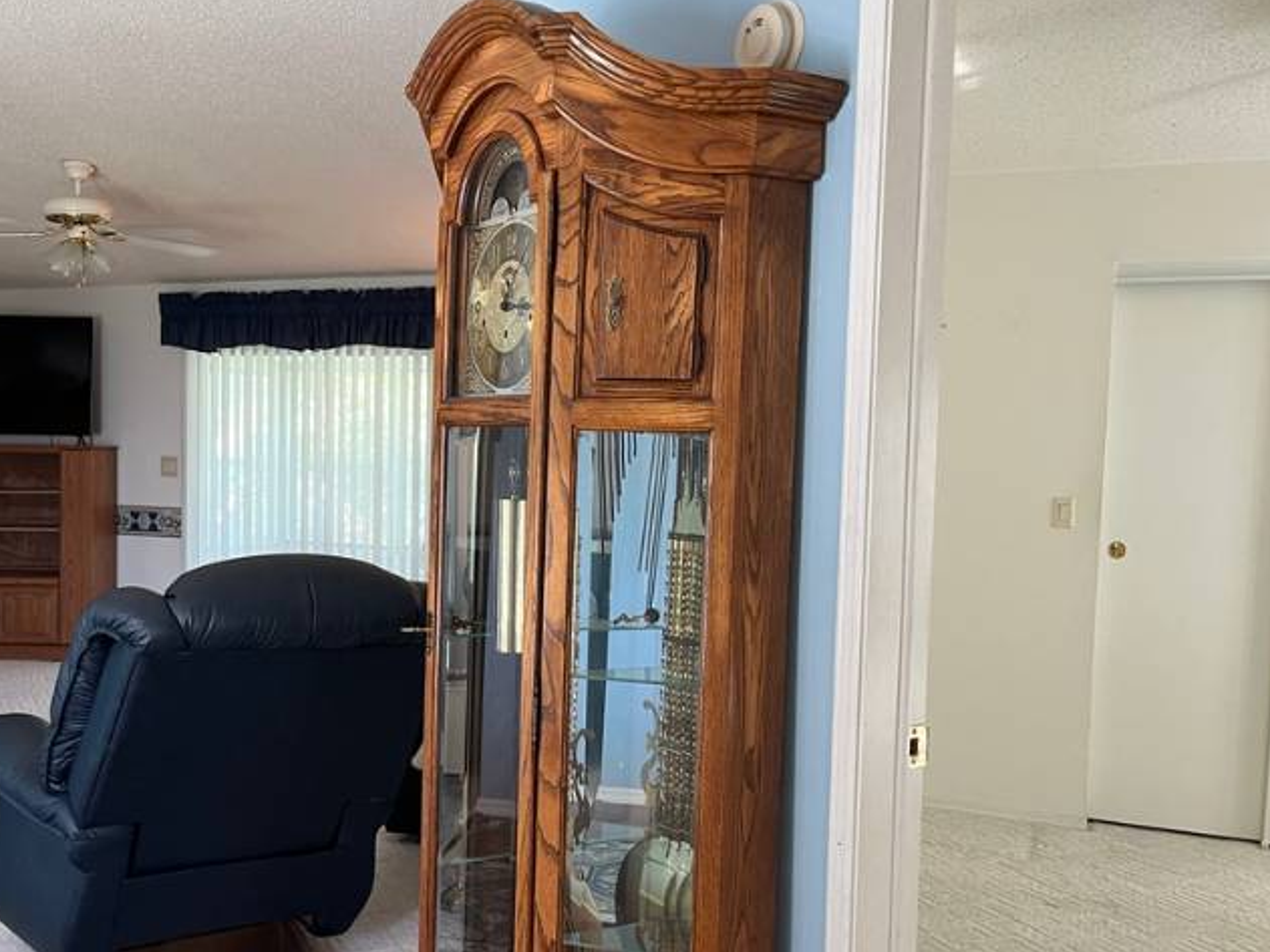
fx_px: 1284
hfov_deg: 51.8
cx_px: 437
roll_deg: -0.4
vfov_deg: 40.7
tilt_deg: -4.3
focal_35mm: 35
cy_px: 500
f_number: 1.6
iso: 160
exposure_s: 1/60
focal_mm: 5.1
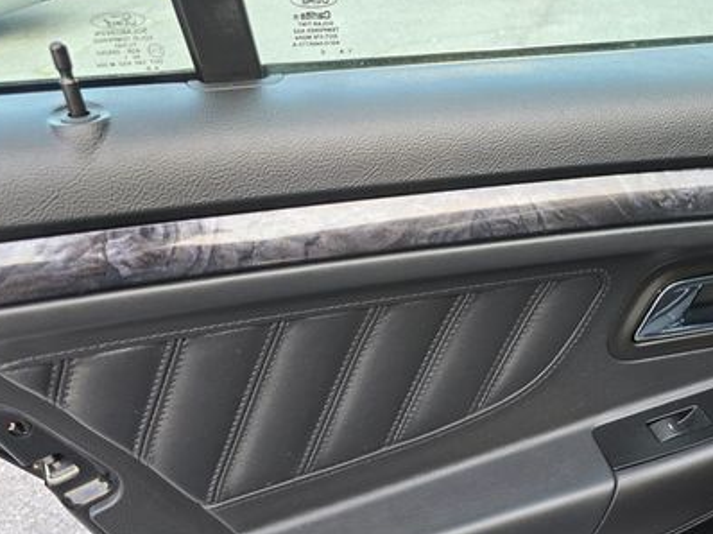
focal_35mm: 37
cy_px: 409
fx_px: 762
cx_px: 520
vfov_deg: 37.6
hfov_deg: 48.6
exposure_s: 1/180
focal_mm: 6.3
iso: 125
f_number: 1.7
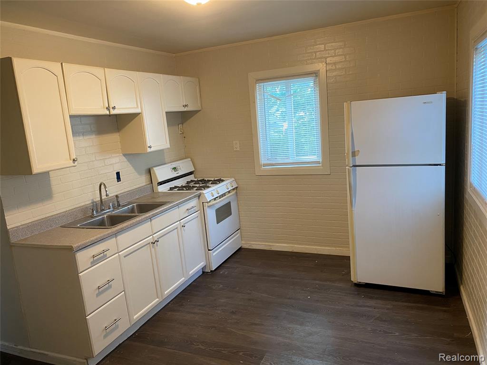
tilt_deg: -11.3
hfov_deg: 67.3
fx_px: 366
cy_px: 182
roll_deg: +4.1
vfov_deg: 53.1
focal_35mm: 26
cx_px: 244
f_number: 1.8
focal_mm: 4.25
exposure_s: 1/60
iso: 250
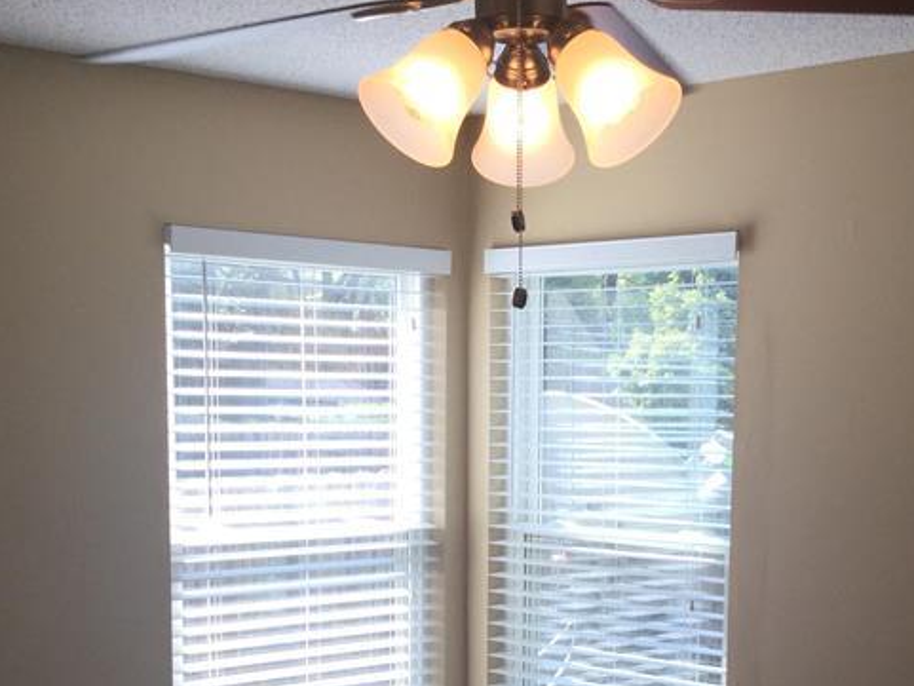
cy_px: 631
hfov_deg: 29.3
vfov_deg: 21.7
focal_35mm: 66
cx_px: 572
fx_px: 1743
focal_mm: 3.3
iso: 25
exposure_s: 1/129
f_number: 2.4
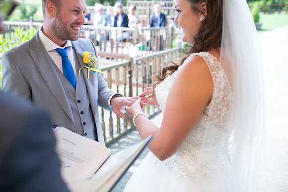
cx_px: 144
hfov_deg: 54.5
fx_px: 280
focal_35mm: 35
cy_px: 96
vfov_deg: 37.8
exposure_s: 1/250
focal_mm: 35
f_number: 2.8
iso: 100
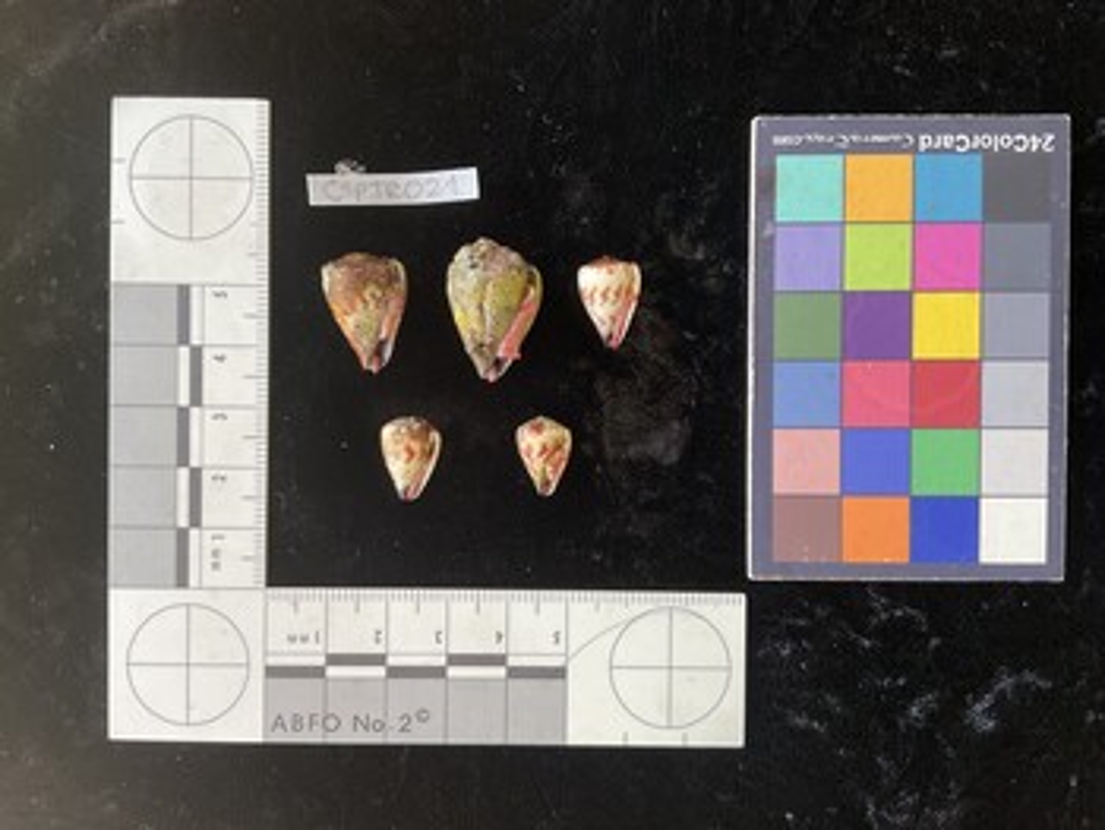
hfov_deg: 61.6
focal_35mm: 29
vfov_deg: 48.3
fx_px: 926
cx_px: 552
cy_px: 415
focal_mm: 3
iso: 40
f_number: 1.8
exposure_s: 1/60
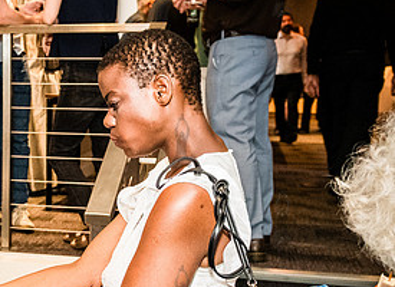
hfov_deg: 25.1
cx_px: 5
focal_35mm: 75
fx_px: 847
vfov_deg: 19.2
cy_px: 186
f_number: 3.5
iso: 6400
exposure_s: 1/250
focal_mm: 27
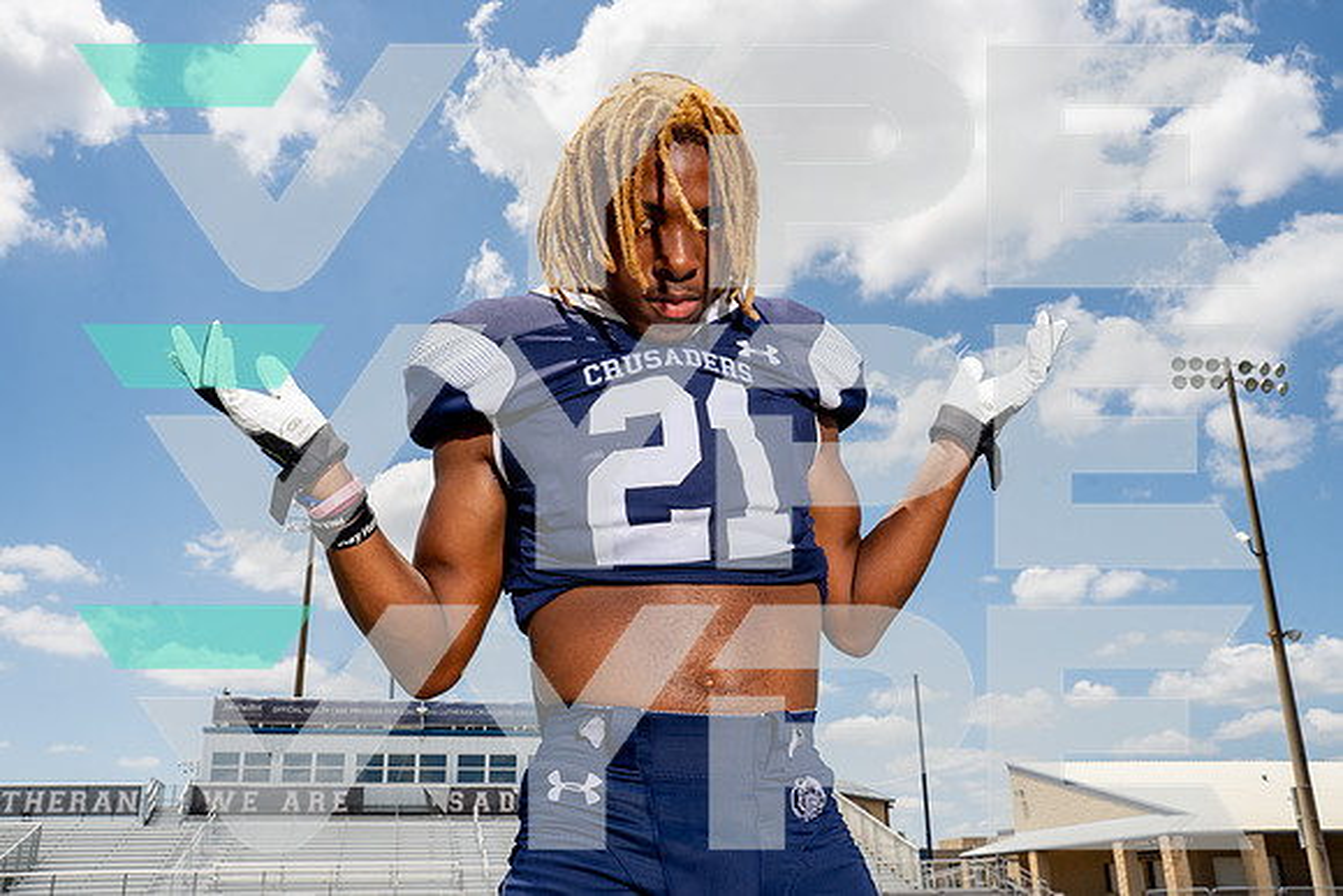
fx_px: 1242
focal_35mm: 33
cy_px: 447
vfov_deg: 39.7
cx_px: 663
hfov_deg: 56.8
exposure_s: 1/250
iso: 100
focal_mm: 32
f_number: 11
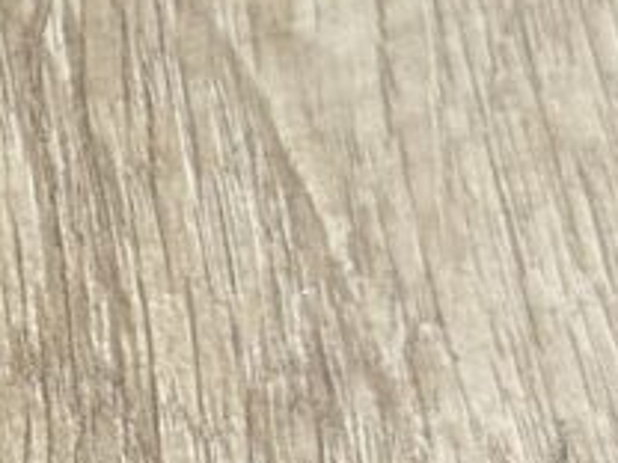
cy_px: 294
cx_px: -865
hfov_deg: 7.8
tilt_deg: -51.2
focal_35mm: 236
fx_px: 4213
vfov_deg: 6.3
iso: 80
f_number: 1.78
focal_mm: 6.86
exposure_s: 1/50
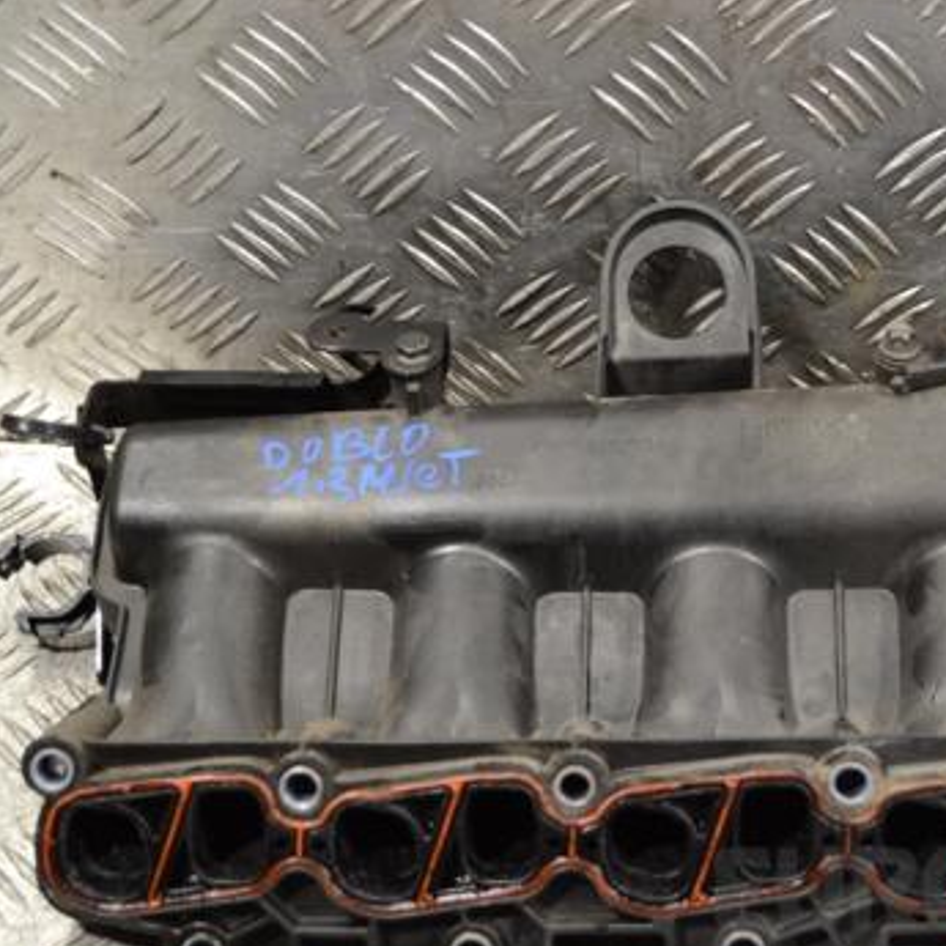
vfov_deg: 24.3
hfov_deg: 24.2
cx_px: 664
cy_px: 524
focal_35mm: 71
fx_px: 2195
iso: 250
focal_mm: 32
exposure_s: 1/30
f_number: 4.8
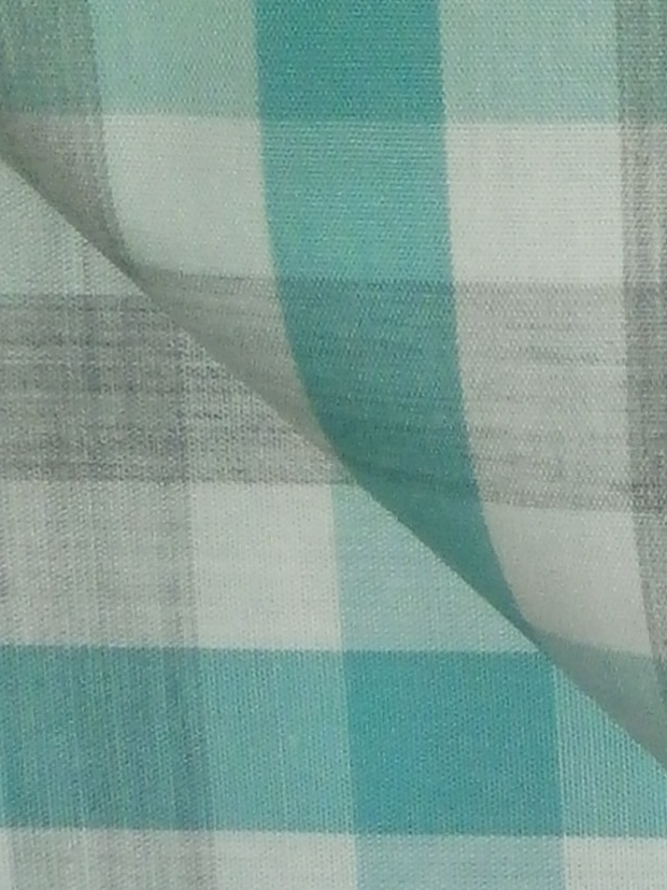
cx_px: 1716
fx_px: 7992
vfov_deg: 6.1
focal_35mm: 311
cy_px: 2213
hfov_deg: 4.6
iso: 200
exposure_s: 1/50
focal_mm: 10.7
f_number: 3.9
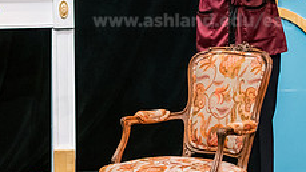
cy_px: 49
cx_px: 32
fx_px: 1510
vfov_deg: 6.5
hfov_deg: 11.5
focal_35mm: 186
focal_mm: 70
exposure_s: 1/200
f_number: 3.2
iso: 3200
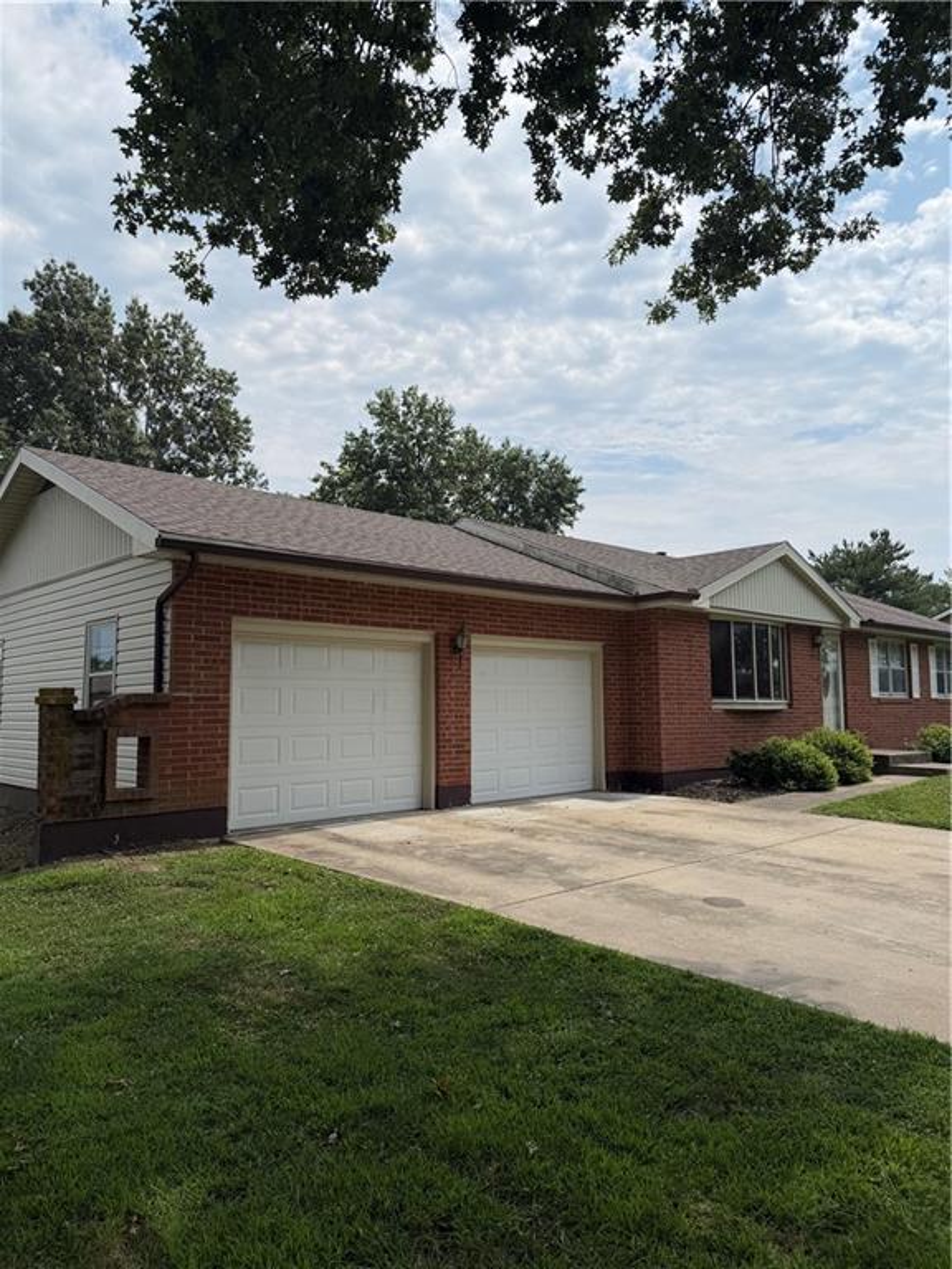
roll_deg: +1.1
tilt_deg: +4.5
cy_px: 634
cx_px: 476
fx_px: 880
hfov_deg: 56.8
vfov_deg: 71.6
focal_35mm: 24
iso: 80
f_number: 1.78
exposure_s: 1/9091
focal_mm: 6.76
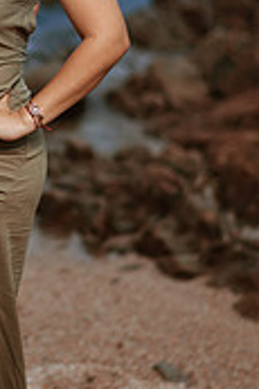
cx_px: -52
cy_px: 101
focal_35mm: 151
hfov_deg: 9.0
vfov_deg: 13.6
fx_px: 1633
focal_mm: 58
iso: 100
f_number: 1.8
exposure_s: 1/800
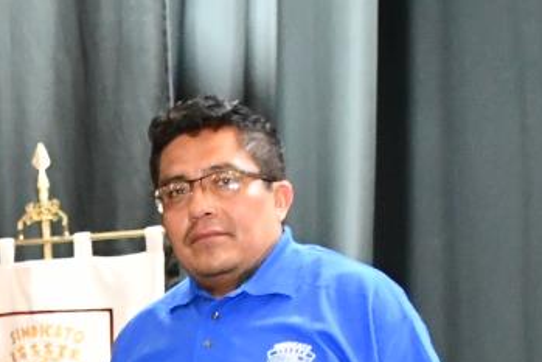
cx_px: -47
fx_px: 2515
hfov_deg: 12.1
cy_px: 660
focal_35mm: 167
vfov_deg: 7.9
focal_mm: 24
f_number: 4
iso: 5600
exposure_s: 1/60
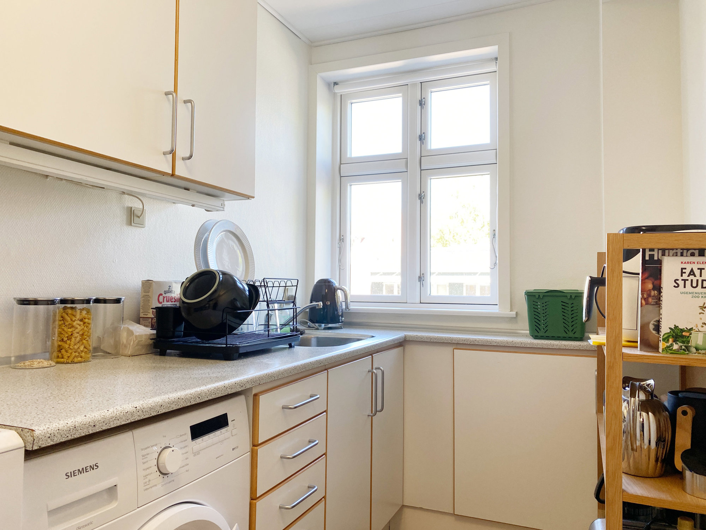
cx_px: 353
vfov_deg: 53.1
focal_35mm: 26
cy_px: 265
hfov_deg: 67.3
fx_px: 530
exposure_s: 1/100
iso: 64
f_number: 1.8
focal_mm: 4.25
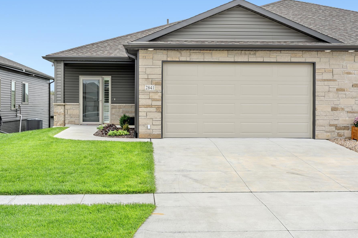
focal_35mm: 52
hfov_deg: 38.1
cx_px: 173
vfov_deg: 25.8
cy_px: 85
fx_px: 518
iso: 100
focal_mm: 37.1
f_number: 9
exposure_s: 1/20
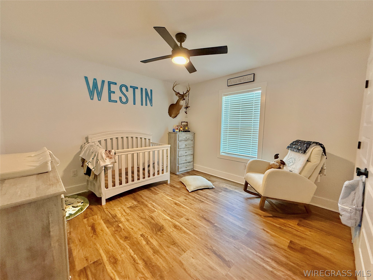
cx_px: 186
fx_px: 151
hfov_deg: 102.1
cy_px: 140
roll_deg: -1.7
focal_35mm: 14
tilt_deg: -3.9
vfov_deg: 85.7
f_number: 2.2
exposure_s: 1/60
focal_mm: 2.22
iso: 400
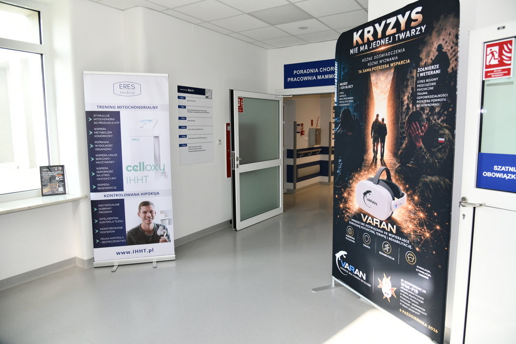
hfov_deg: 73.7
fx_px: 344
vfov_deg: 53.1
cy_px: 172
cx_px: 258
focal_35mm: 24
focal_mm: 24
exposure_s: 1/60
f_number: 5
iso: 200
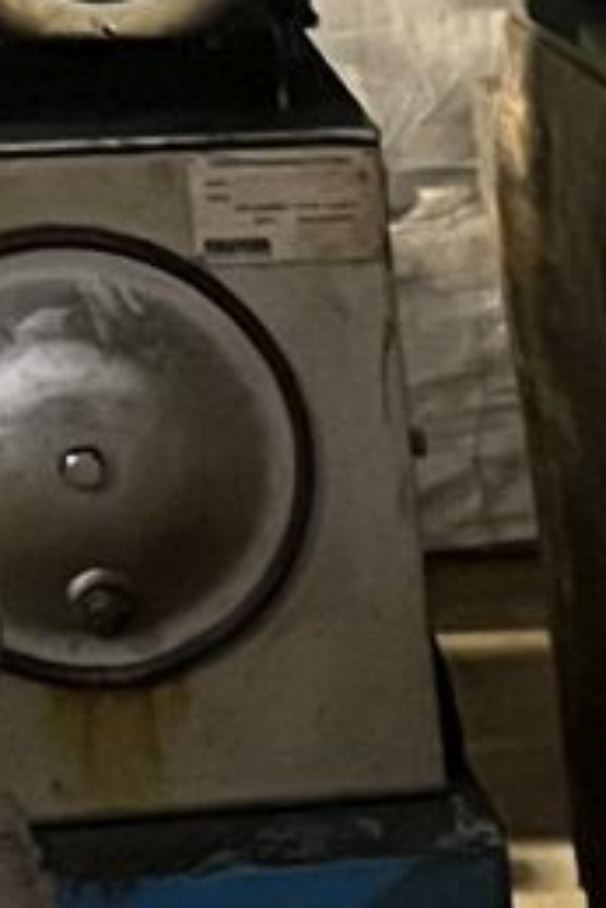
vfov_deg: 10.0
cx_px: 1706
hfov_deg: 6.5
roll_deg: -2.0
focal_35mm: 195
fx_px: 4917
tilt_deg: -24.5
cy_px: 1551
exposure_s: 1/40
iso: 640
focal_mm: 5.7
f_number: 1.5
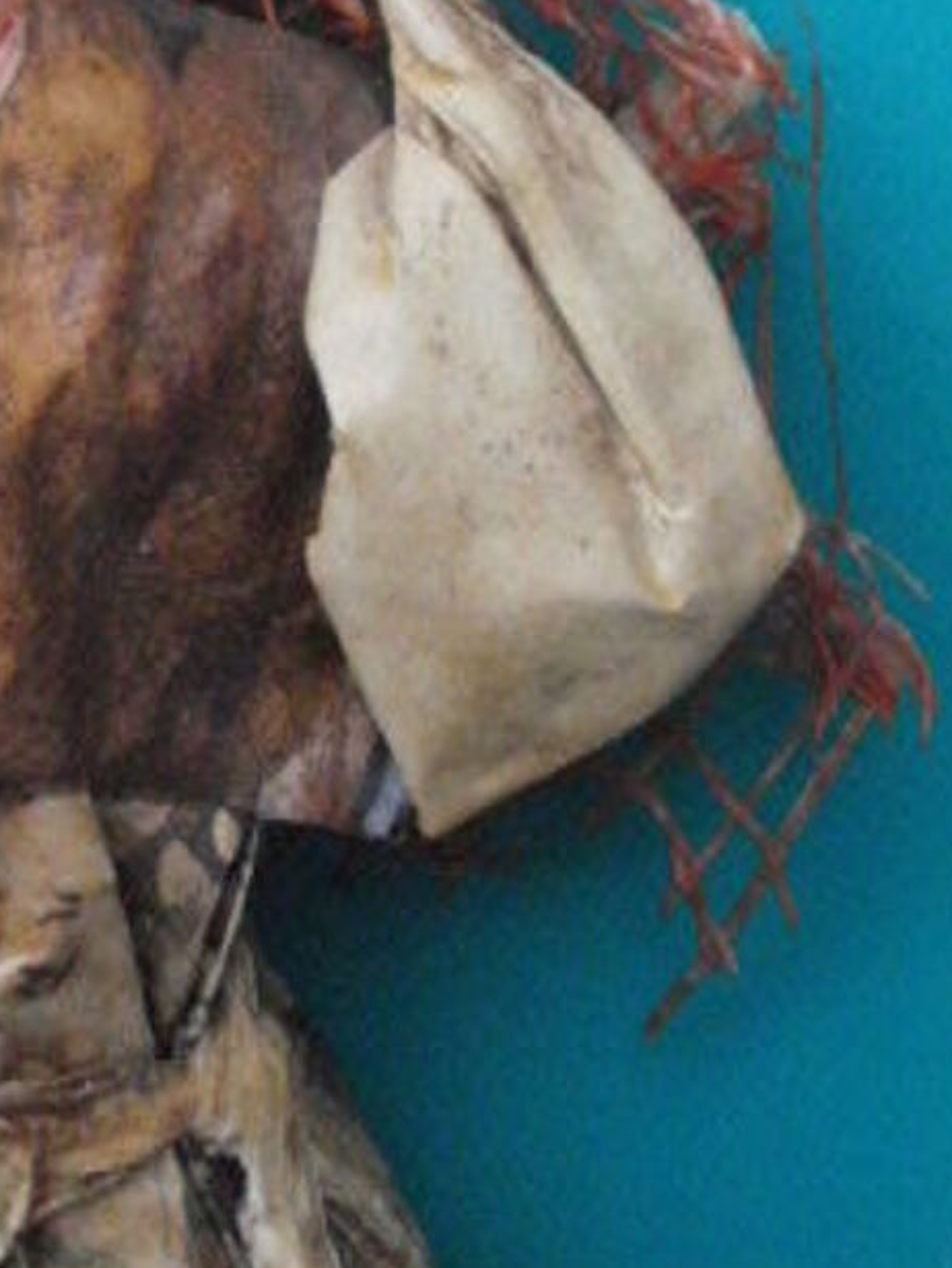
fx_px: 2857
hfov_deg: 18.3
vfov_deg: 24.8
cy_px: 360
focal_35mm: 78
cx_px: -52
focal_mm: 6.3
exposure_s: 1/60
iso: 800
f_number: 3.5
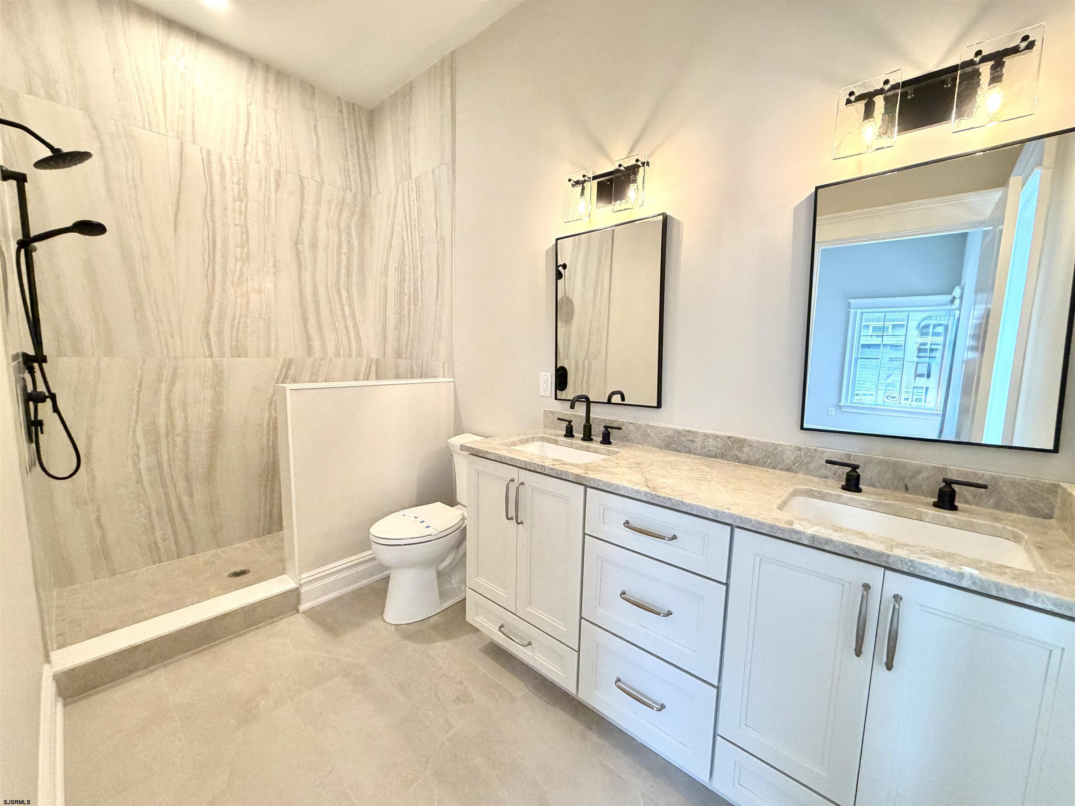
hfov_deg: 102.1
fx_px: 435
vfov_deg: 85.7
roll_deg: -1.7
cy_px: 403
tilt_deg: -6.9
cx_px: 538
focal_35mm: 14
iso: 320
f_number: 2.2
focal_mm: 2.22
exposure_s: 1/120
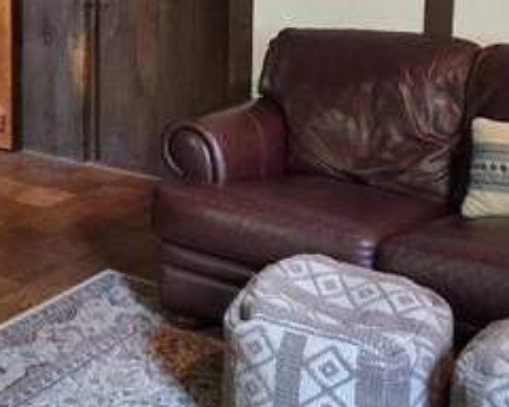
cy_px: 32
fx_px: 1100
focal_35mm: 73
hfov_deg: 25.6
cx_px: 93
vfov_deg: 20.5
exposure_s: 1/20
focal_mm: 2.91
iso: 320
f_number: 1.9
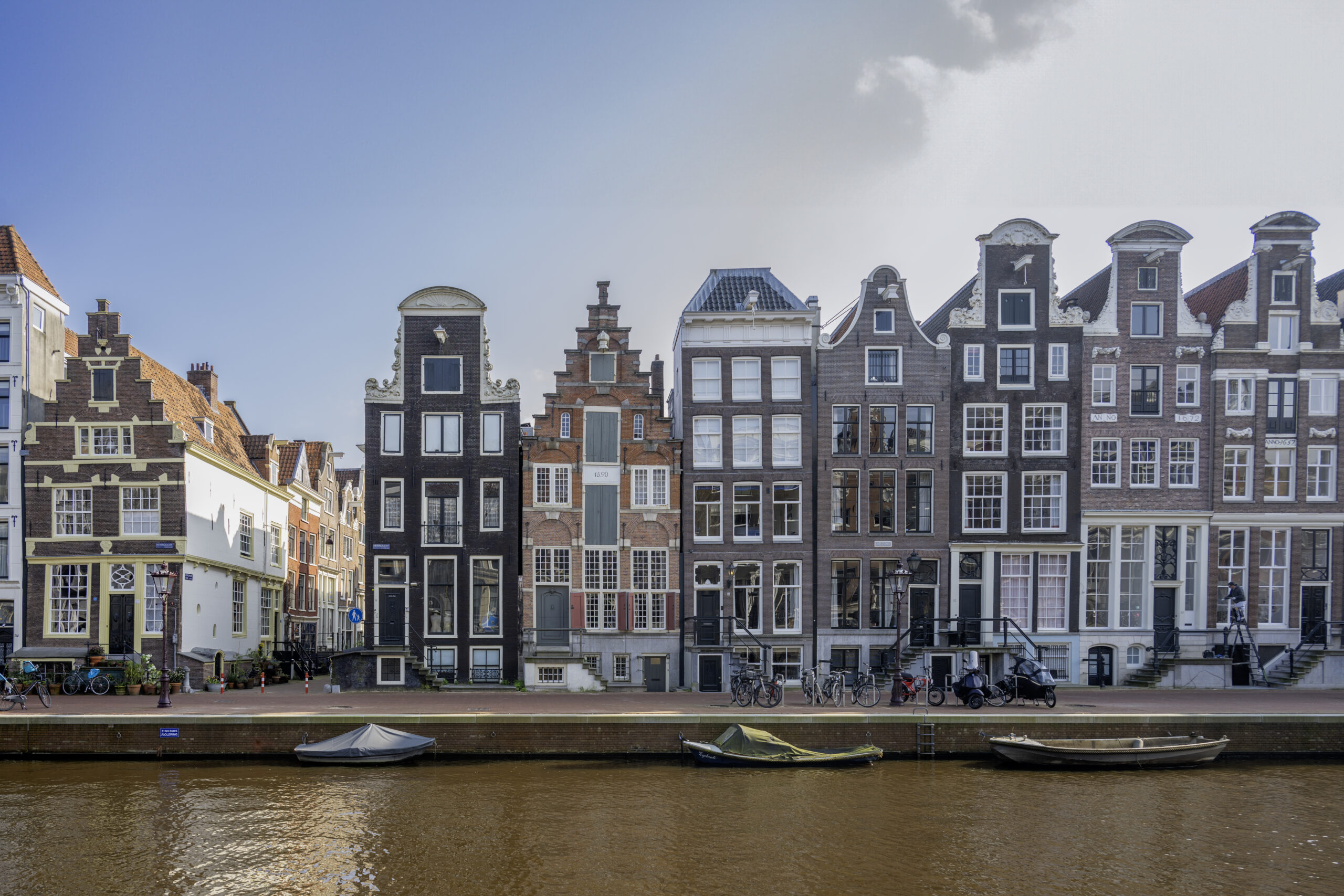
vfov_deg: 53.1
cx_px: 672
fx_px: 896
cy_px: 448
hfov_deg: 73.7
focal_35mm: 24
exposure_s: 1/200
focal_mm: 24
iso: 100
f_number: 4.5
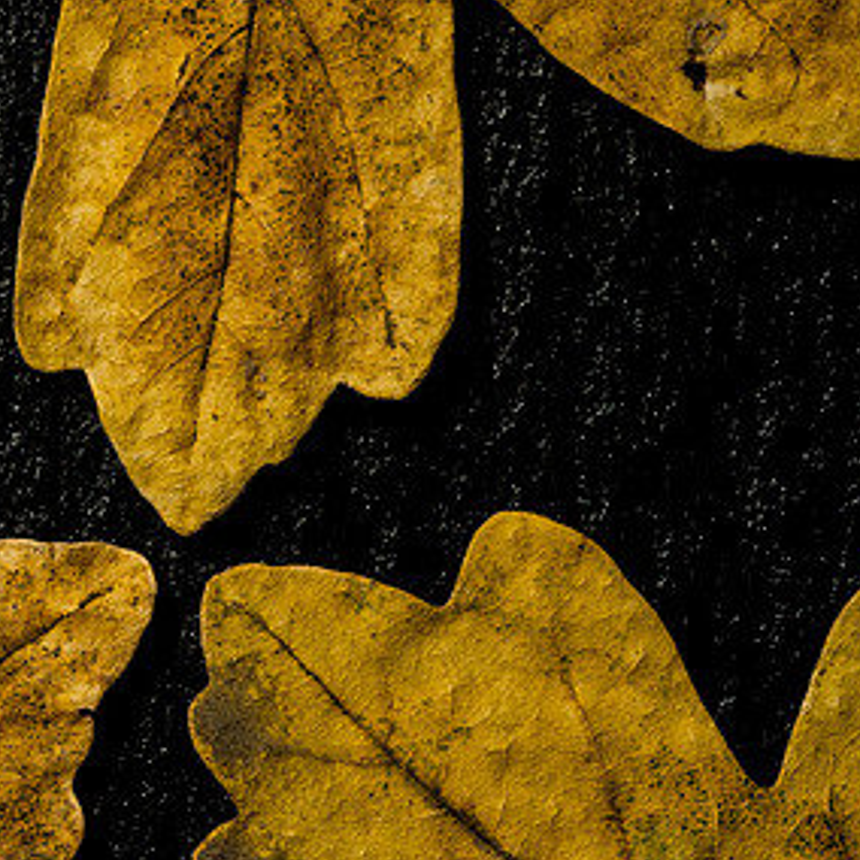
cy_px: 527
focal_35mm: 104
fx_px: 2923
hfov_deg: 16.6
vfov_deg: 16.7
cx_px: 185
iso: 200
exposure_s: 5
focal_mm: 60
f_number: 16
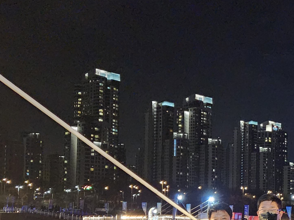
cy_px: 197
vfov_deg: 22.4
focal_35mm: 64
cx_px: 346
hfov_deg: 27.0
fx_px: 543
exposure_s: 1/120
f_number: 1.8
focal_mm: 5.4
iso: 1000
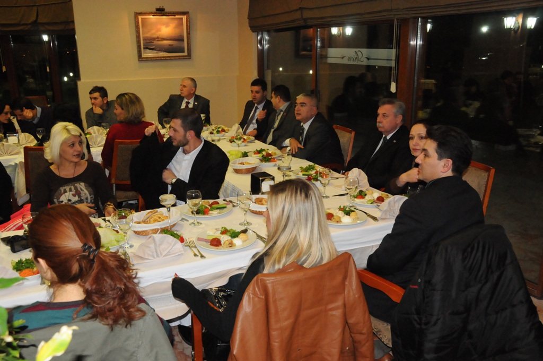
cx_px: 272
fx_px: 452
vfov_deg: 43.5
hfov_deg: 62.0
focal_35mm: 30
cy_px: 180
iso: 3200
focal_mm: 20
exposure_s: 1/60
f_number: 7.1
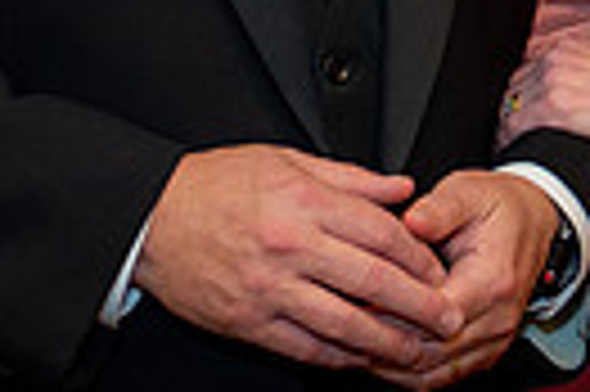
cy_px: -239
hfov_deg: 10.3
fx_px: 3257
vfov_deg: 6.8
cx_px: 464
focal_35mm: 199
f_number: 2.8
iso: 1000
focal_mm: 45
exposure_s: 1/125
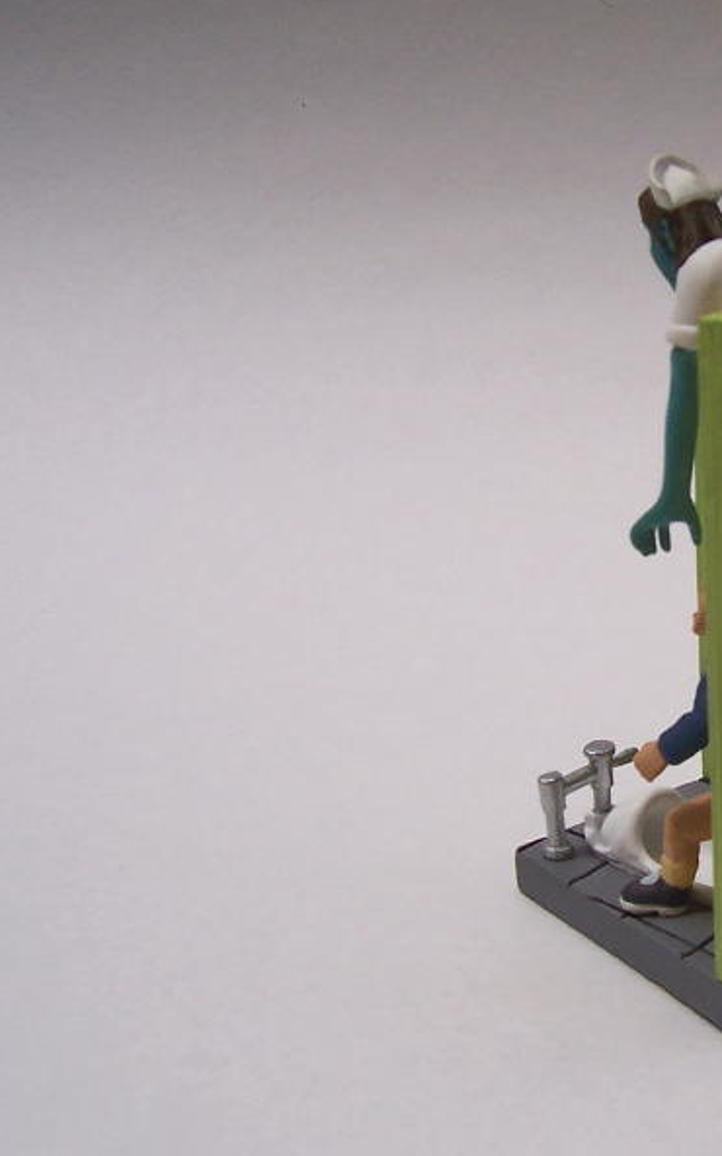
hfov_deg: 23.1
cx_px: 775
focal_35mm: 53
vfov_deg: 38.2
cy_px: 572
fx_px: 1669
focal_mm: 5.6
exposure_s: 1/750
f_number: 5.6
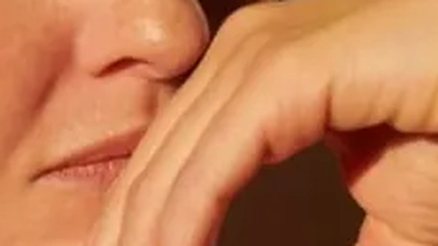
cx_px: -13
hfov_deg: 8.6
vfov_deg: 4.9
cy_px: -92
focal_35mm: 248
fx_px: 2879
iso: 320
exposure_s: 1/2000
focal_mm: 50
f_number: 4.5
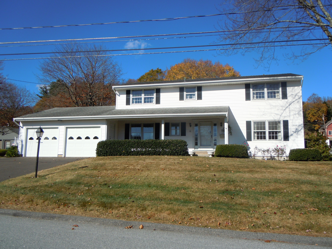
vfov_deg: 46.8
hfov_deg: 60.0
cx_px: 166
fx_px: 288
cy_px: 124
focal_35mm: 30
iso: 100
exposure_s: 1/400
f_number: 7
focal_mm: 5.4
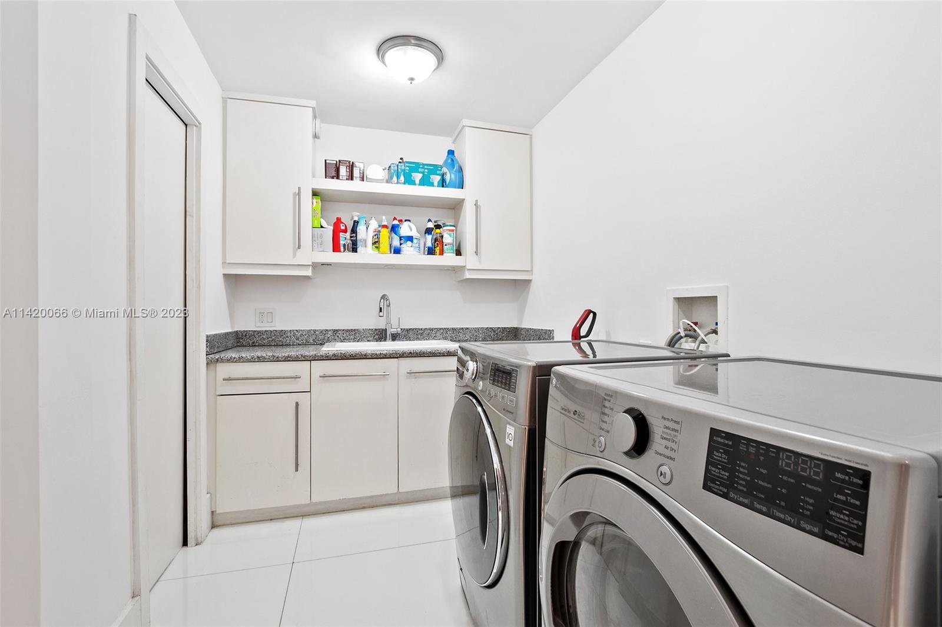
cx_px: 471
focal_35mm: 15
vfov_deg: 77.3
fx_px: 392
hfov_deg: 100.4
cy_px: 314
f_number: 8
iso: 200
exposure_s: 1/1.25
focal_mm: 10
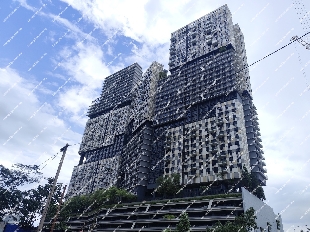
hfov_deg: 73.9
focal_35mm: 23
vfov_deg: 58.9
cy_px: 116
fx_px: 206
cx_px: 155
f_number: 1.65
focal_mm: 6.14
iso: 50
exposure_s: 1/799
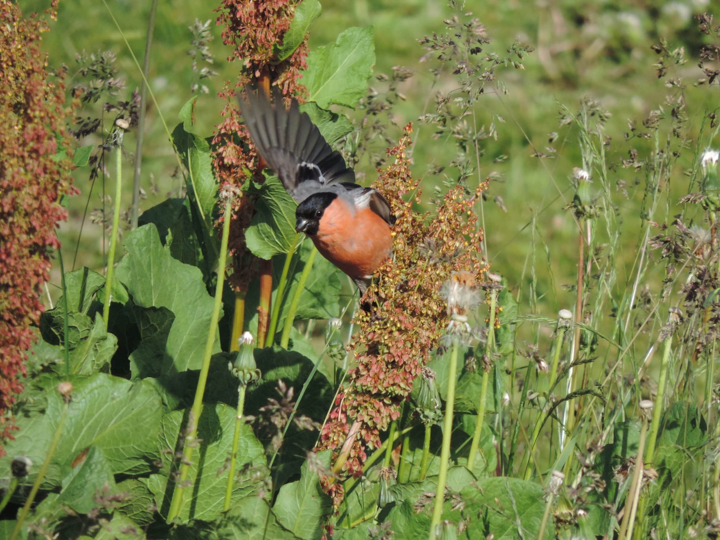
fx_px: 18720
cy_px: 270
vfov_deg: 1.7
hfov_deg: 2.2
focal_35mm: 900
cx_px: 360
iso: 400
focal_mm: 160.5
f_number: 5.5
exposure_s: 1/1250
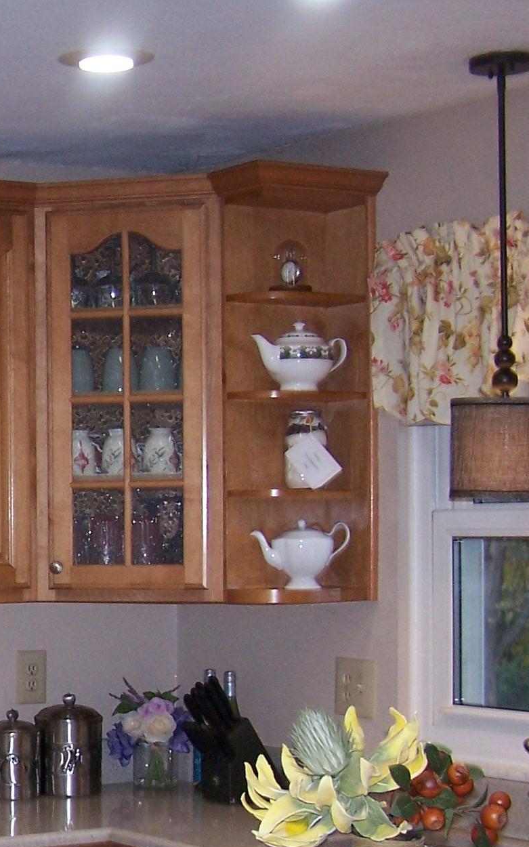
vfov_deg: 24.8
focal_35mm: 83
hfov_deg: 15.0
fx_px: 1915
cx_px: -175
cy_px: 578
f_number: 2.8
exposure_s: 1/60
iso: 140
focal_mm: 6.3
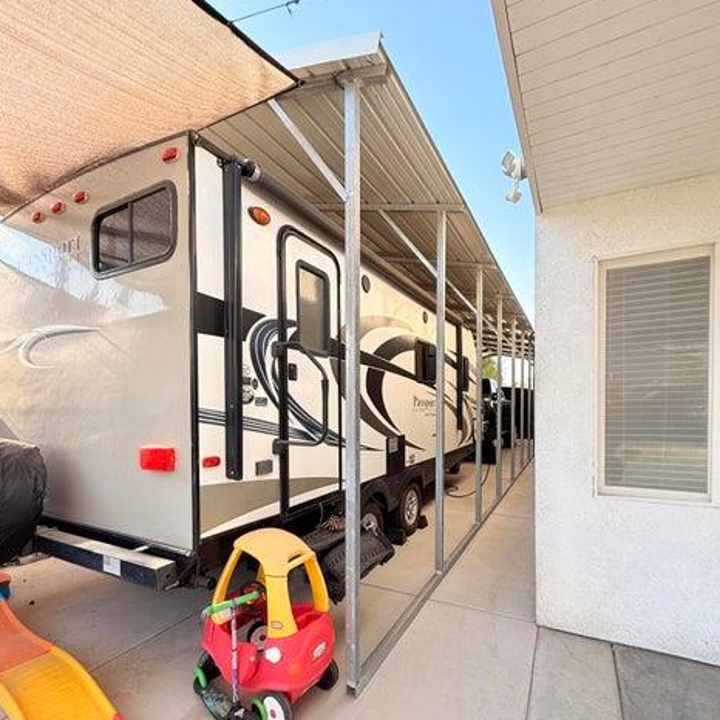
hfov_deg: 84.0
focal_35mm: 17
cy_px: 411
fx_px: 400
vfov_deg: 83.5
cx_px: 365
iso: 64
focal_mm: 2.22
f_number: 2.2
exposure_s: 1/288
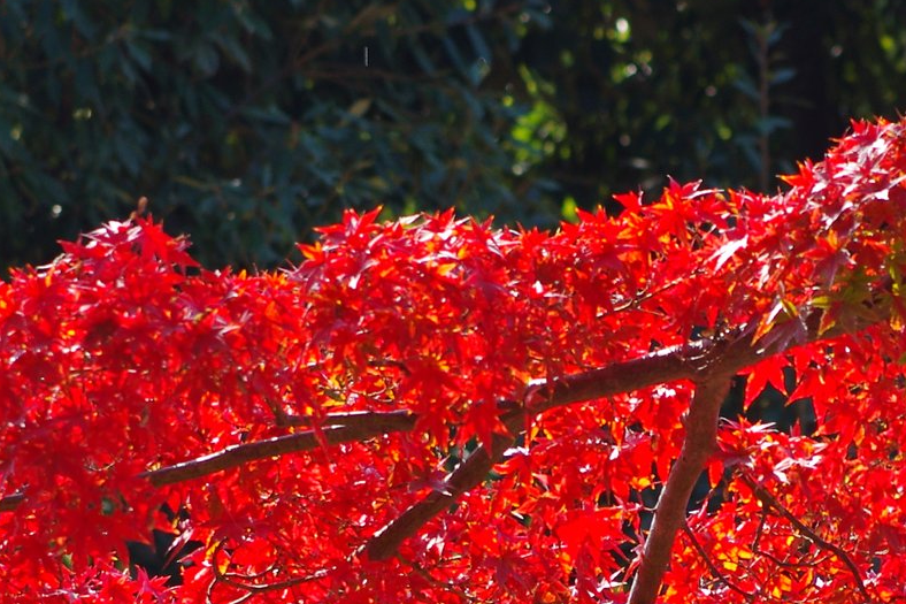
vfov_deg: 3.2
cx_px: 816
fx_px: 10794
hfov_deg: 4.8
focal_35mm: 429
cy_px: 769
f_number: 8
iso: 200
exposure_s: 1/200
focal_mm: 110
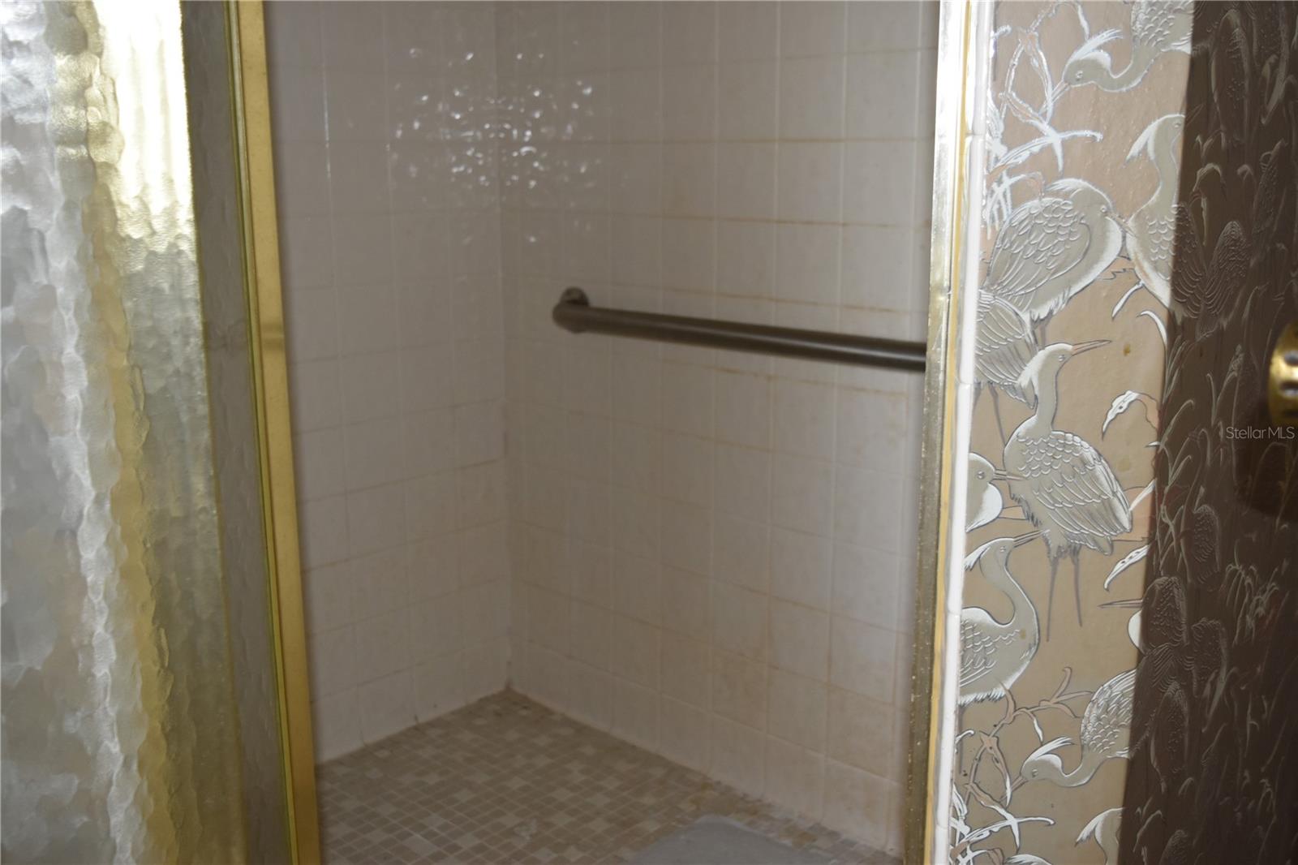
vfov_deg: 36.9
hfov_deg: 53.1
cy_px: 432
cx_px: 649
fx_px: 1298
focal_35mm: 36
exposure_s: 1/60
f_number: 4
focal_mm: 24
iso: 900
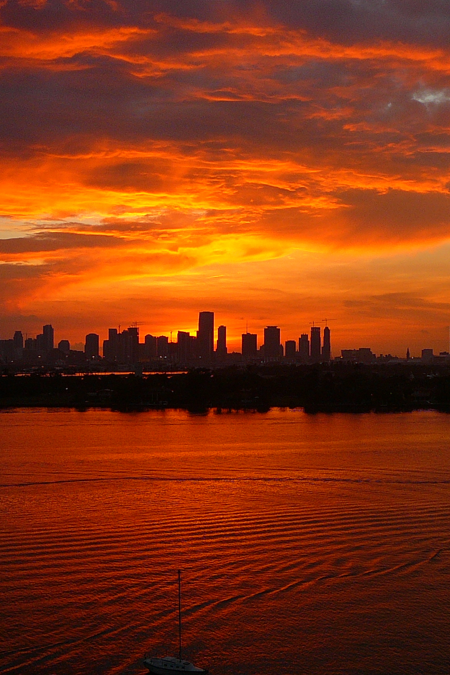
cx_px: 336
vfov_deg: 36.9
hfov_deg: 24.8
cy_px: 359
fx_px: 1013
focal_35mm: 54
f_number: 2.8
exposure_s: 1/125
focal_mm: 5.2
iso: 80
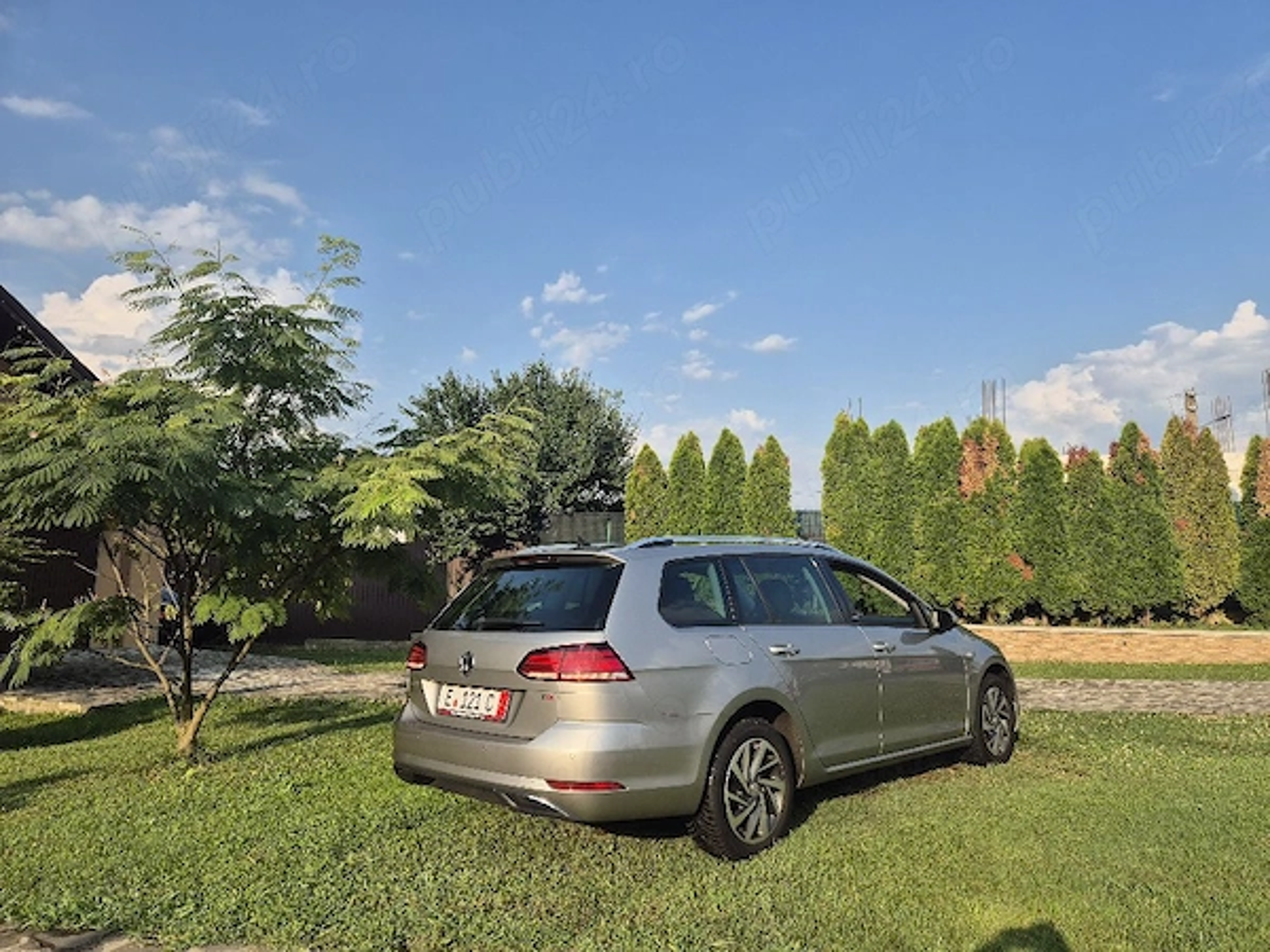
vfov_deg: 58.9
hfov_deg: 73.9
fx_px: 844
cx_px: 635
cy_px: 476
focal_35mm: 23
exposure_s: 1/1429
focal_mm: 5.4
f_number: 1.8
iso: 25
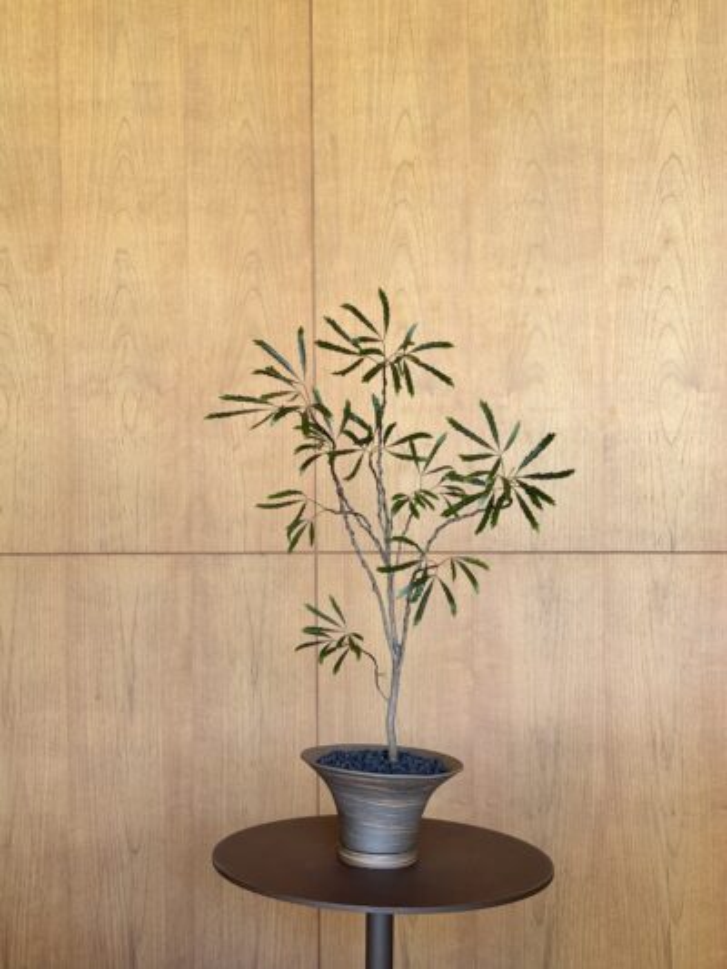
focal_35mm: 48
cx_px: 364
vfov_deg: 39.6
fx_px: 1344
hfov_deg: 30.3
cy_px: 484
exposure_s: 1/121
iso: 64
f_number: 1.78
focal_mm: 6.76
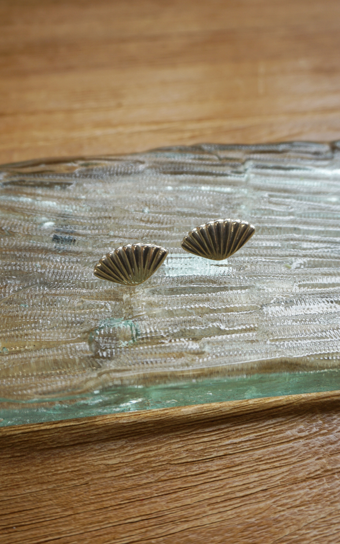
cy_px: 274
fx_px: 526
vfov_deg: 54.6
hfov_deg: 35.8
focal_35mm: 36
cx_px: 159
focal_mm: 23
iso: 125
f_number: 4.5
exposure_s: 1/160
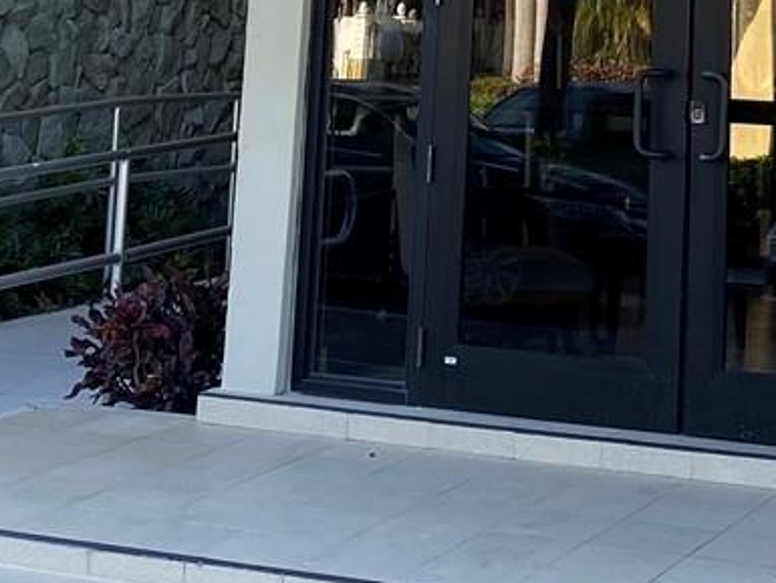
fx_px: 2422
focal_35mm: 108
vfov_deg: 12.8
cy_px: -379
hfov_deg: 18.1
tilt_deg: +9.9
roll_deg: -2.5
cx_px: 534
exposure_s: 1/263
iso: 32
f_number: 1.8
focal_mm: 4.25
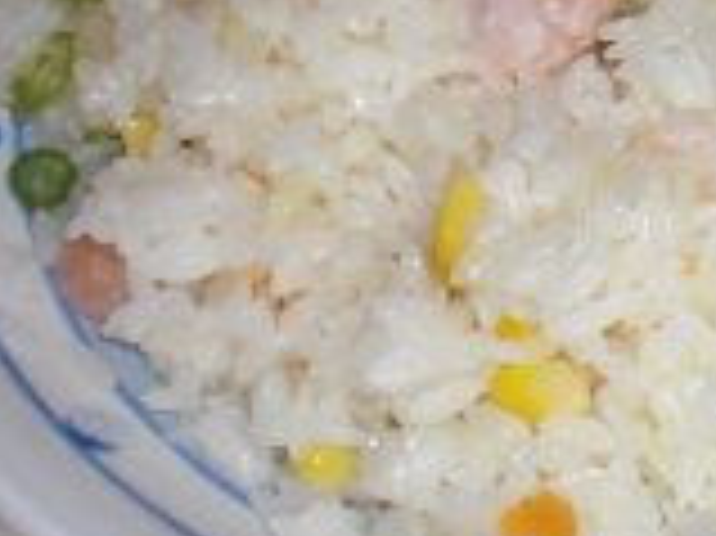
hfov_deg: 12.6
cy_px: -81
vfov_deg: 9.6
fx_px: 3162
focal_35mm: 153
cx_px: 824
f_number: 3.1
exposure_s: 1/60
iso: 64
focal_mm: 6.3
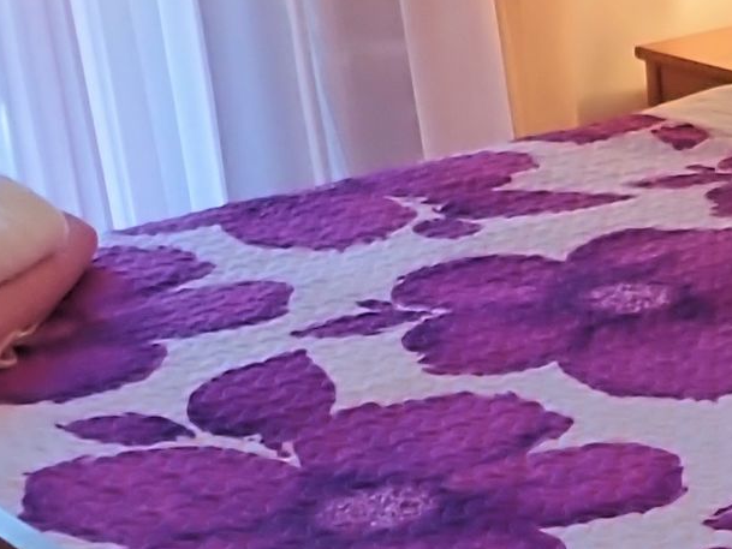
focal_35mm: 115
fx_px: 2432
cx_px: 1132
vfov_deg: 12.8
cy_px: 469
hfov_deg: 15.6
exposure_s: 1/30
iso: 400
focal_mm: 4.5
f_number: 2
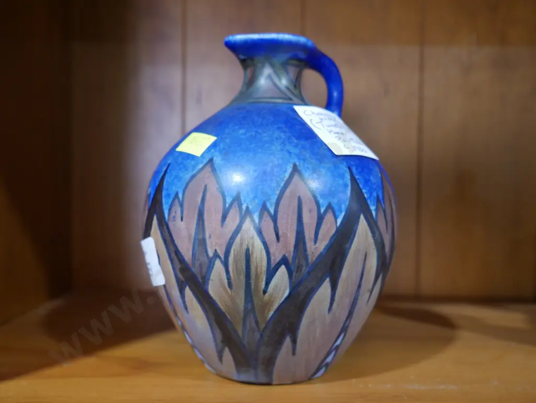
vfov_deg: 44.2
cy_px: 202
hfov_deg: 56.8
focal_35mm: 32
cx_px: 268
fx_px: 496
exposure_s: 1/60
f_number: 3.6
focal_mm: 16
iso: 1250
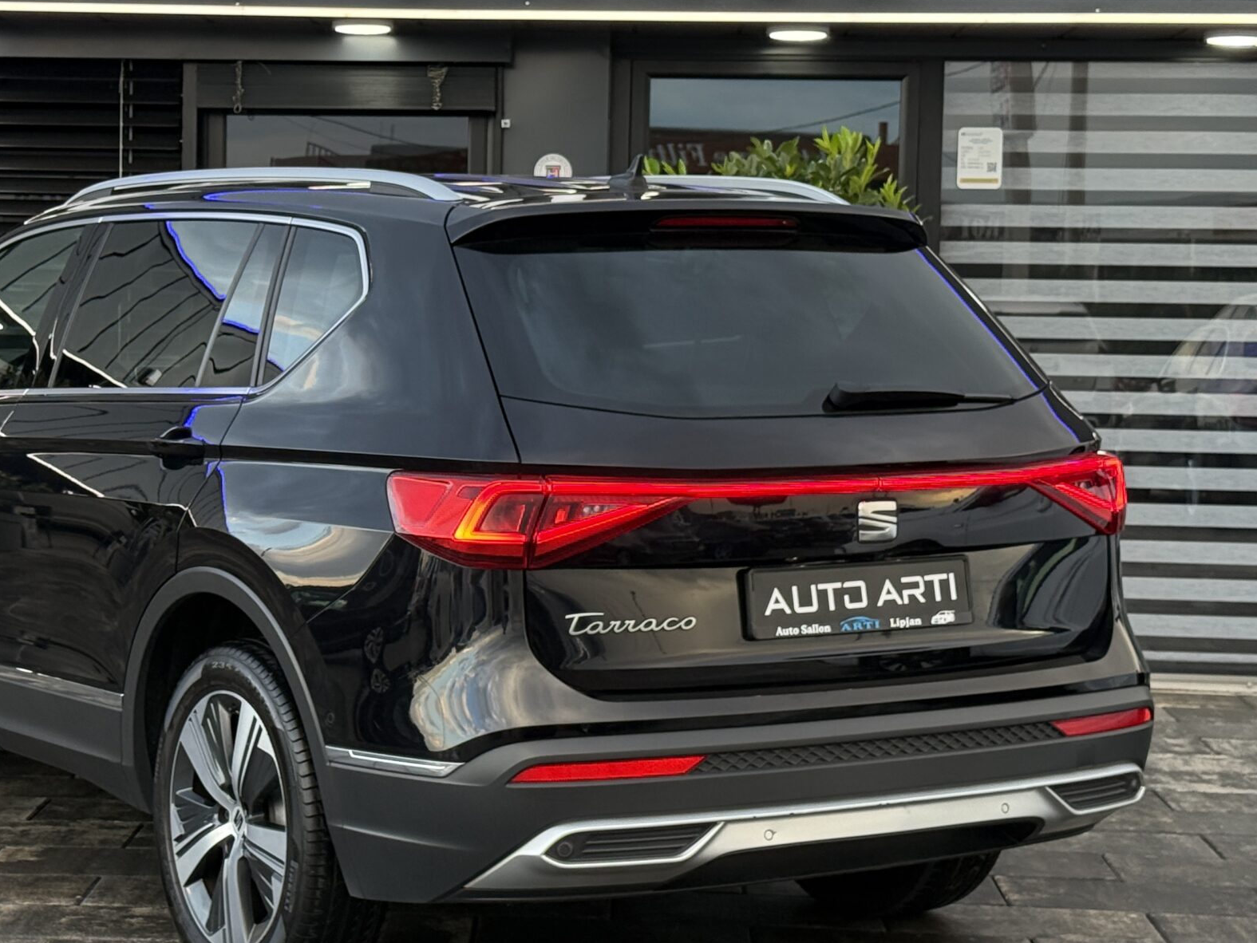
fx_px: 2833
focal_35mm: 78
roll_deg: -0.1
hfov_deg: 24.9
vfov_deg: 18.9
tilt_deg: -1.9
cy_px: 409
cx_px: 393
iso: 160
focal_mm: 6.76
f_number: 1.78
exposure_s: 1/226
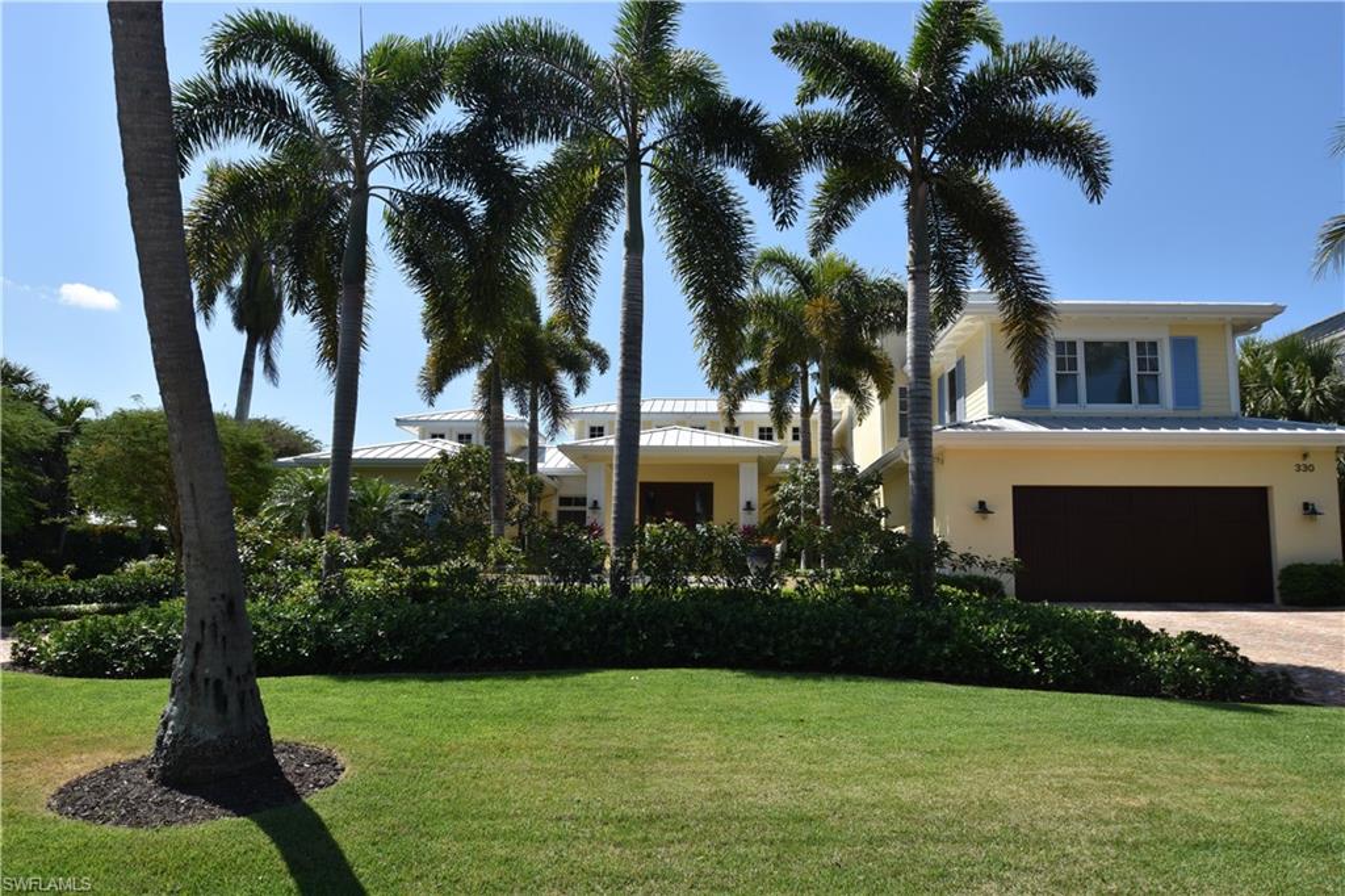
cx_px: 672
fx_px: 896
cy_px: 448
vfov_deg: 53.1
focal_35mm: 24
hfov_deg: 73.8
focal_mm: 16
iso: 220
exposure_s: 1/500
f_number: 8
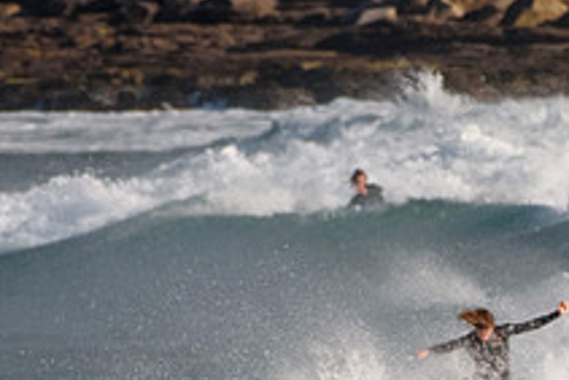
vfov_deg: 0.7
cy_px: 505
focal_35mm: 2059
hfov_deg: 1.0
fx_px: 32565
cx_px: 396
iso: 1100
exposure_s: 1/2000
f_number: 5.6
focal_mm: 500
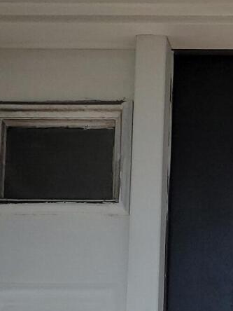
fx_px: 1050
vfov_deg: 13.7
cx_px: 424
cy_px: 663
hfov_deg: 11.7
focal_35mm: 117
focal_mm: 5.4
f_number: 1.8
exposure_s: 1/2404
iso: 40
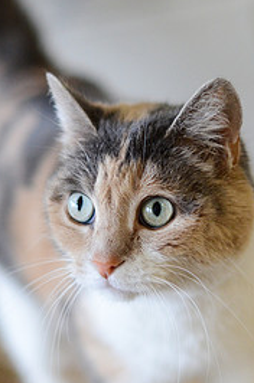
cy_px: 251
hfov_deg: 10.7
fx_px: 1351
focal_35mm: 127
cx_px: 150
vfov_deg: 16.1
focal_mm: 50
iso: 1600
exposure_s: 1/640
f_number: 1.8
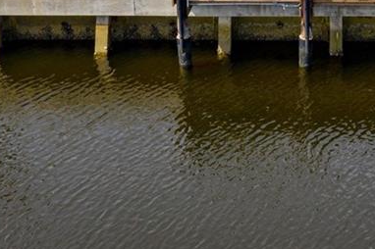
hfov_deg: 26.5
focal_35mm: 75
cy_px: -48
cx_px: 305
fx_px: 781
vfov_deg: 17.3
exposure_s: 1/500
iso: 100
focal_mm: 10.26
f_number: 5.6
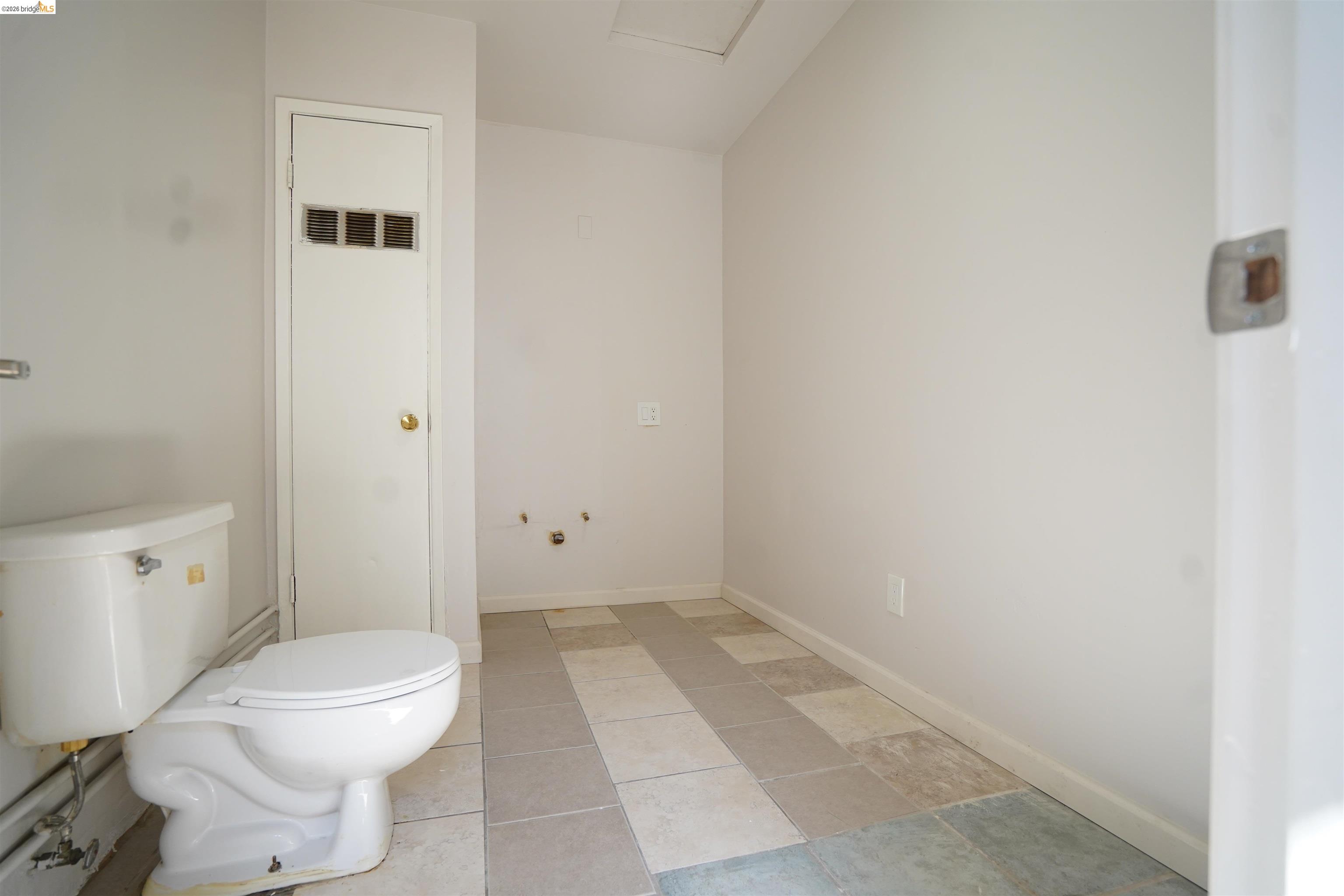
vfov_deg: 73.7
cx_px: 672
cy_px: 448
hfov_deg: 96.7
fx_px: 597
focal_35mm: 16
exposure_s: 1/250
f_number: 4
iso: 1250
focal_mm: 16
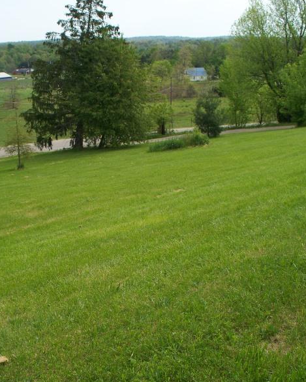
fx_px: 543
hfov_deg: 31.2
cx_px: 99
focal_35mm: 48
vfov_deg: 38.8
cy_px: 194
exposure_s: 1/320
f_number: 5
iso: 64
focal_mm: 7.54
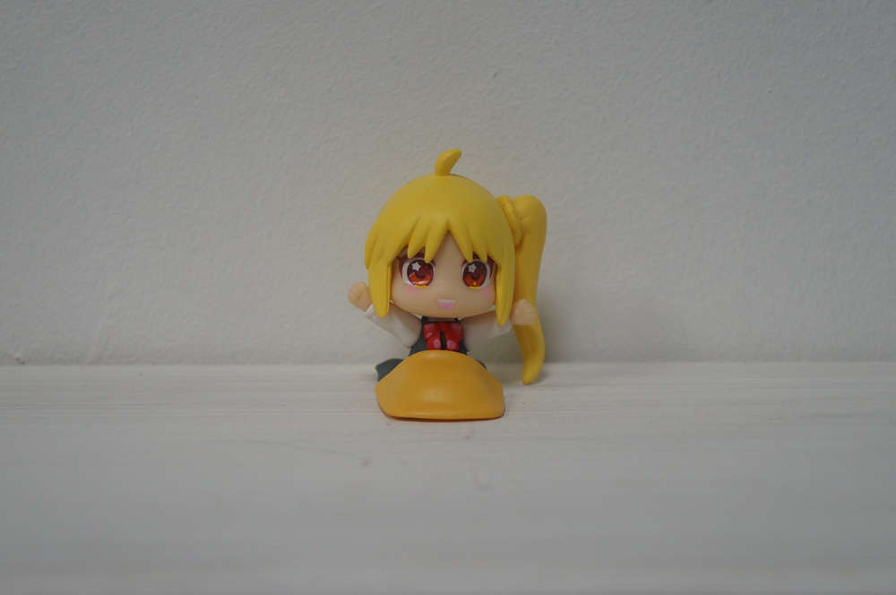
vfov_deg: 18.1
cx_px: 448
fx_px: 1864
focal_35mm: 75
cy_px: 298
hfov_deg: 27.0
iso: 800
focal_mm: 50
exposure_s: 1/80
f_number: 5
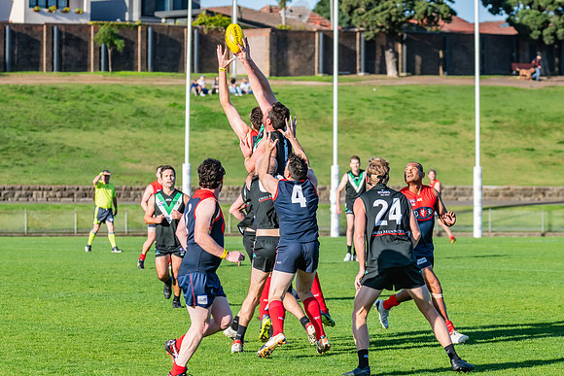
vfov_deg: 6.4
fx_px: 3344
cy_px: 173
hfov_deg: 9.6
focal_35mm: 213
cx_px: 295
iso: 800
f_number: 8
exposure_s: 1/1600
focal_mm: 195
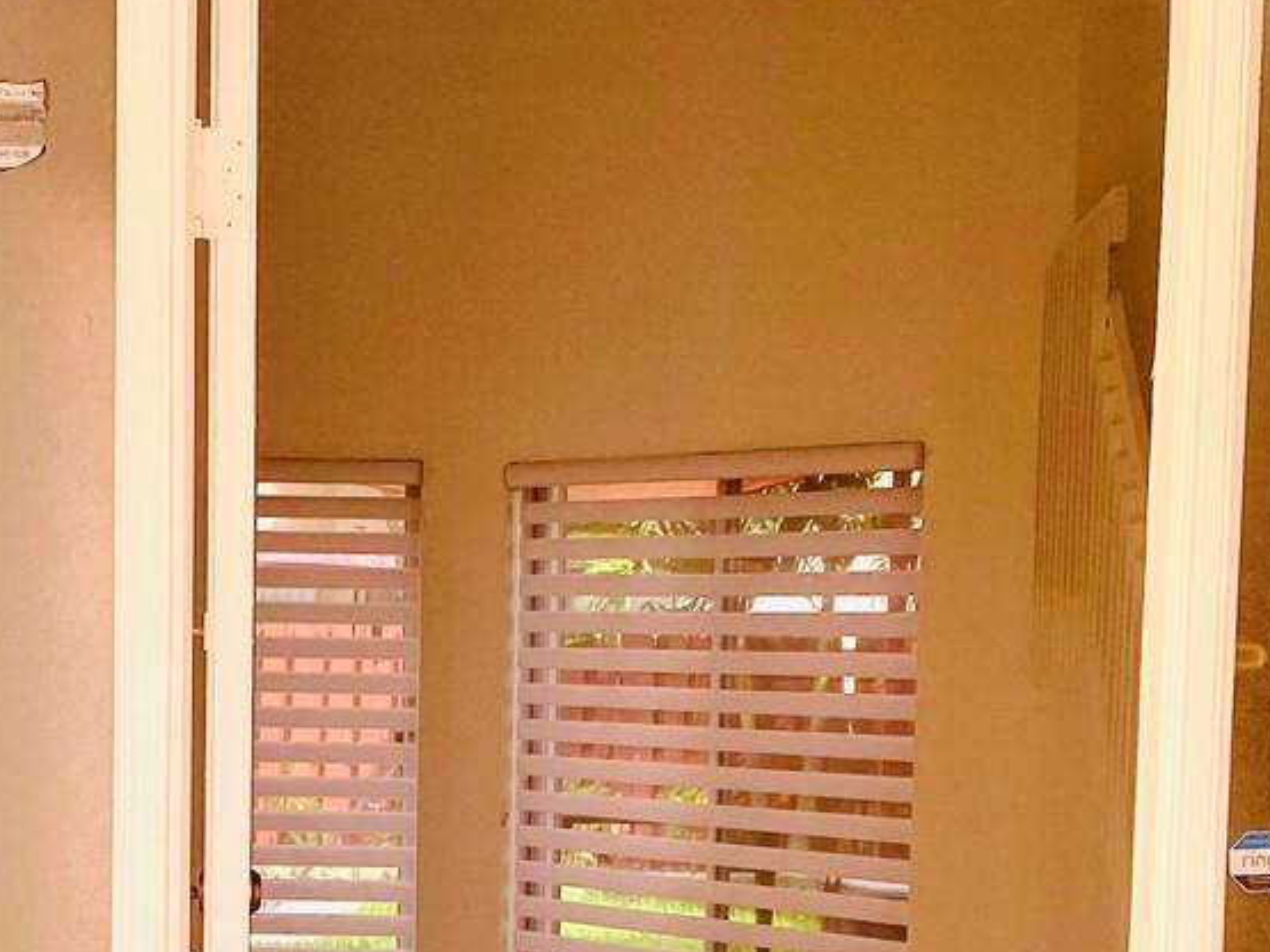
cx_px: 497
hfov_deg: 25.9
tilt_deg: -5.7
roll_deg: -0.9
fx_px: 2751
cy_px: 867
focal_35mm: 75
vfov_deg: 19.3
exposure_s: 1/369
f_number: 1.8
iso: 32
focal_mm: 4.25
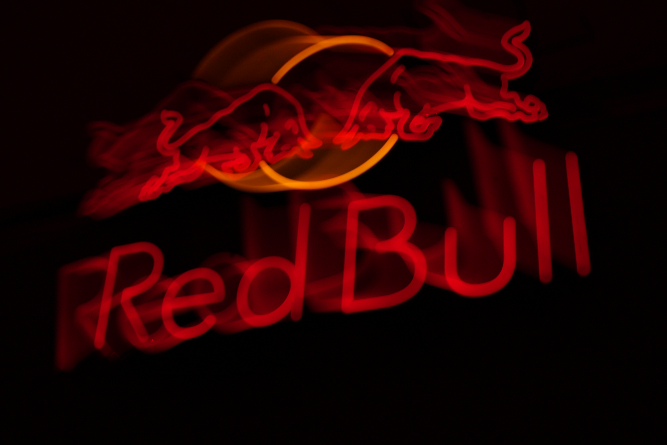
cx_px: 334
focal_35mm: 50
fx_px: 926
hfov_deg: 39.6
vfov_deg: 27.0
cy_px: 222
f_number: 9
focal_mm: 50
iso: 64
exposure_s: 1/5
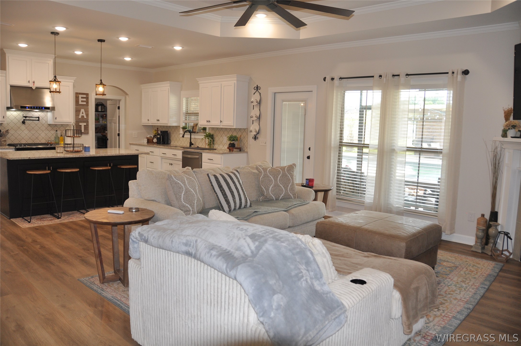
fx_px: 390
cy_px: 173
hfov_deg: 67.4
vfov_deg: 47.8
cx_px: 260
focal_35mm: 27
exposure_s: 1/125
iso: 450
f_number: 3.5
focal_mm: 18
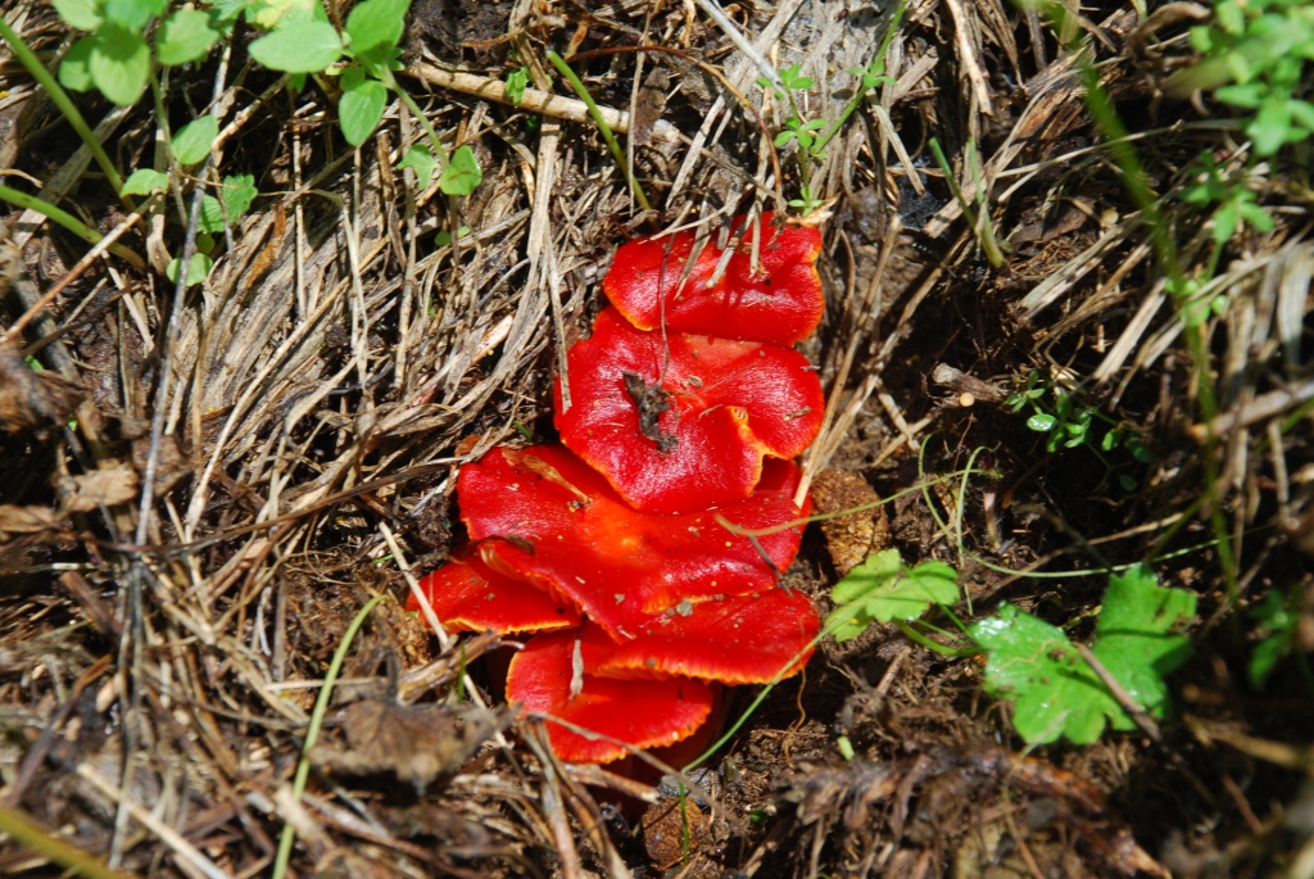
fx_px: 5206
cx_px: 657
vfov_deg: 9.7
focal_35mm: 142
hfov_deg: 14.4
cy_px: 440
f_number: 8
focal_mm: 95
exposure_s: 1/125
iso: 100
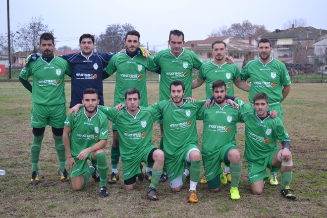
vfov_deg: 25.1
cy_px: 109
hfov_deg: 36.9
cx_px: 164
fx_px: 490
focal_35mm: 54
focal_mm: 36
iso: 900
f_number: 5
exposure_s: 1/500
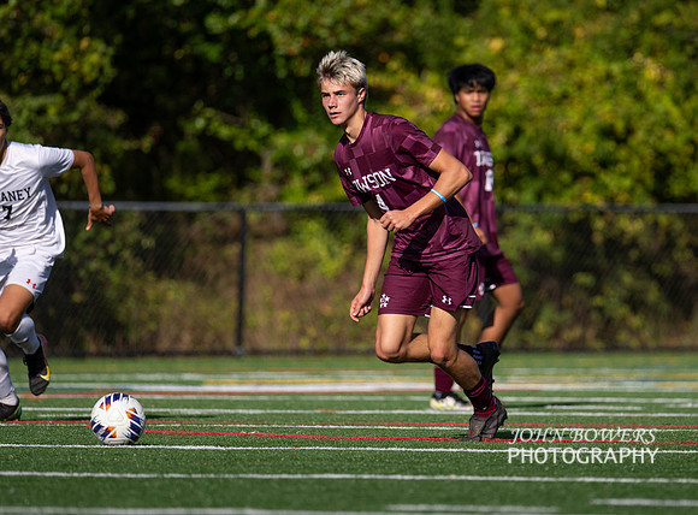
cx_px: 442
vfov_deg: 2.5
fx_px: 11880
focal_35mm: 593
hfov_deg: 3.4
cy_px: 250
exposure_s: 1/1600
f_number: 4.5
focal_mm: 400
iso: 140
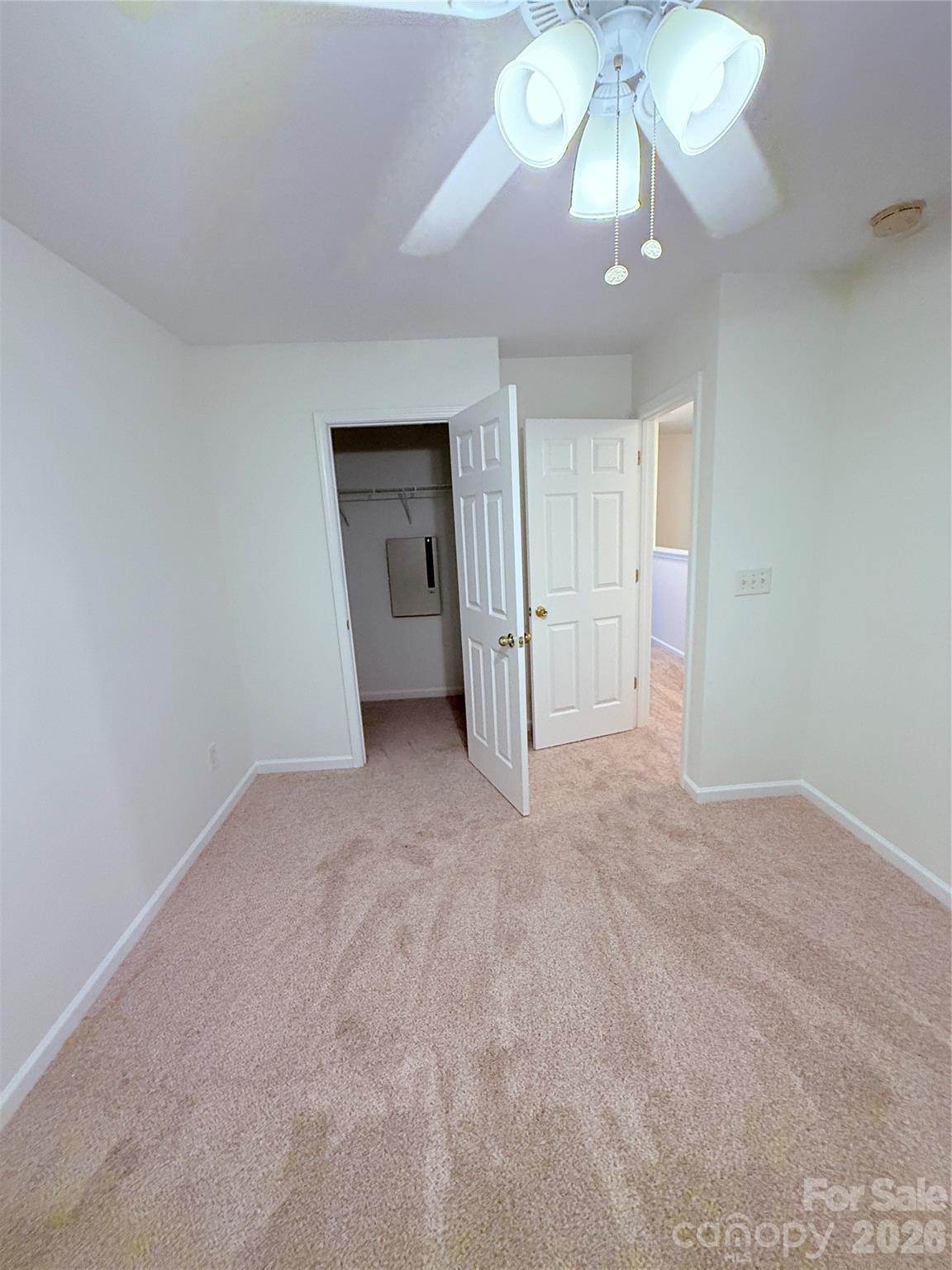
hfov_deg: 85.7
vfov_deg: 102.1
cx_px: 476
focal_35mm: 14
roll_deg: +2.0
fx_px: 513
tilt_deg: -11.6
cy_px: 635
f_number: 2.2
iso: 500
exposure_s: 1/60
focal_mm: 2.22
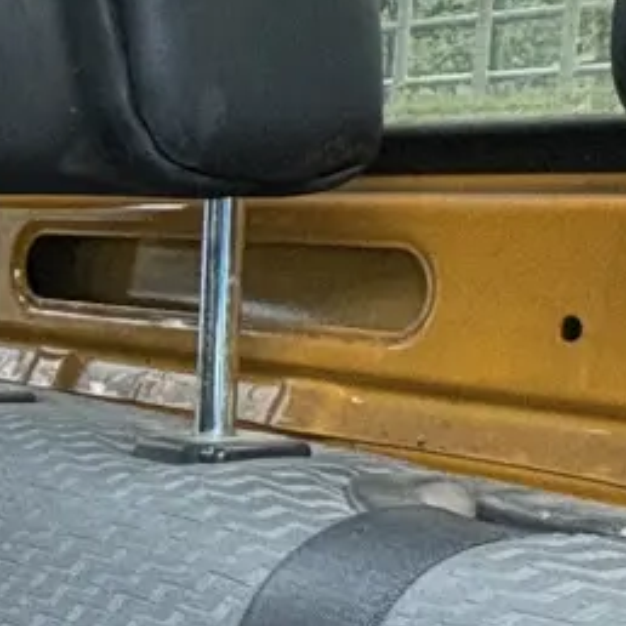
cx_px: -1087
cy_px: 473
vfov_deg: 18.8
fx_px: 1882
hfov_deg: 12.3
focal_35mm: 92
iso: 200
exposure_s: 1/99
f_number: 2.2
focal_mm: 2.22
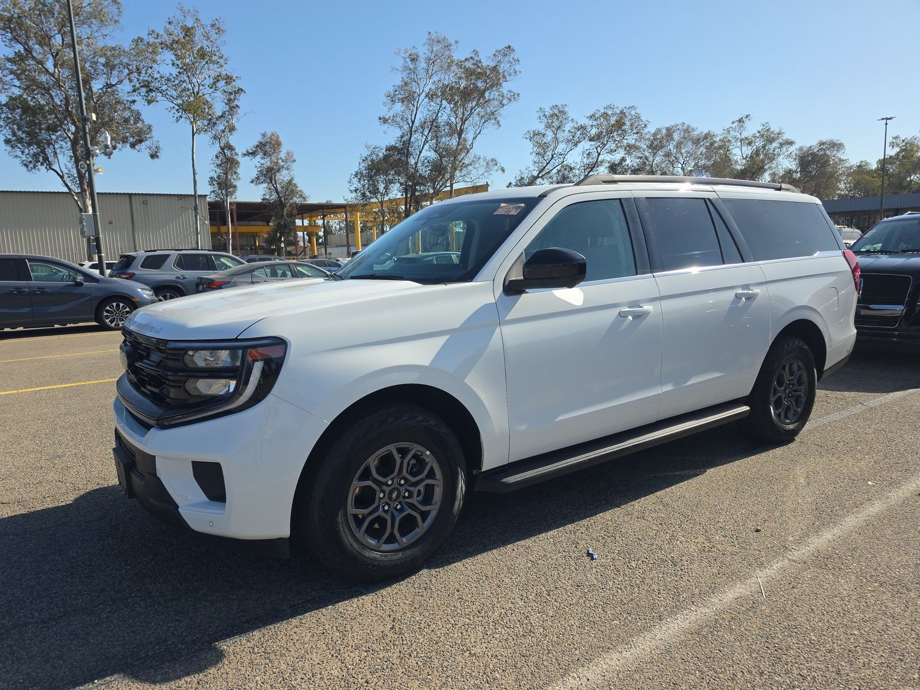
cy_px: 345
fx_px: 611
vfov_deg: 58.9
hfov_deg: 73.9
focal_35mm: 23
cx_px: 460
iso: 64
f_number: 1.4
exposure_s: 1/5605
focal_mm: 6.5
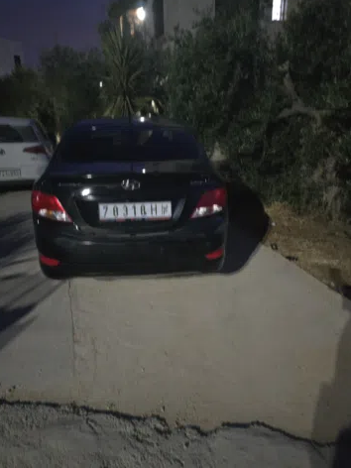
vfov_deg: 67.3
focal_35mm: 26
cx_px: 169
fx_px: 352
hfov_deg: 53.0
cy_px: 225
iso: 3200
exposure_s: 1/16.7
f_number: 1.7
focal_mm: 6.3
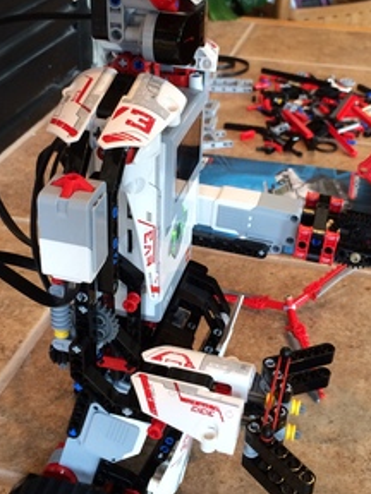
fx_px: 743
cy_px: 213
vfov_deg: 36.8
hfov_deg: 28.0
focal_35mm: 52
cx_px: 185
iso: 125
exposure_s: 1/30
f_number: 2.2
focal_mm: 4.12
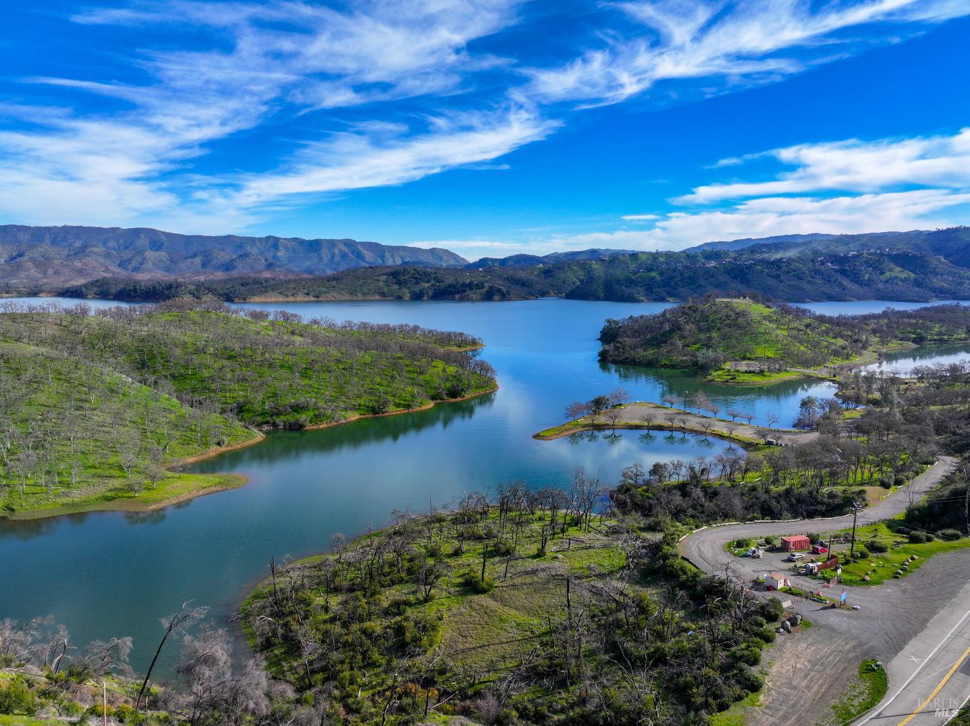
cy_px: 363
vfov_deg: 56.8
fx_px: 672
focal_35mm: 24
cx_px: 485
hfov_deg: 71.6
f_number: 8
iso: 100
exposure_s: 1/240
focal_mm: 12.29
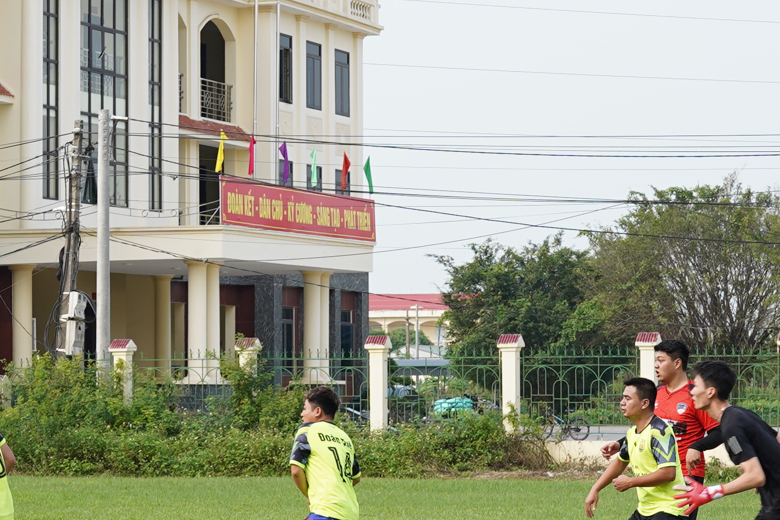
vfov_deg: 9.4
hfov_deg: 14.1
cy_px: 351
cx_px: 335
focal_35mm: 146
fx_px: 3156
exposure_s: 1/250
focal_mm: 35.9
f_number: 5
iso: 100
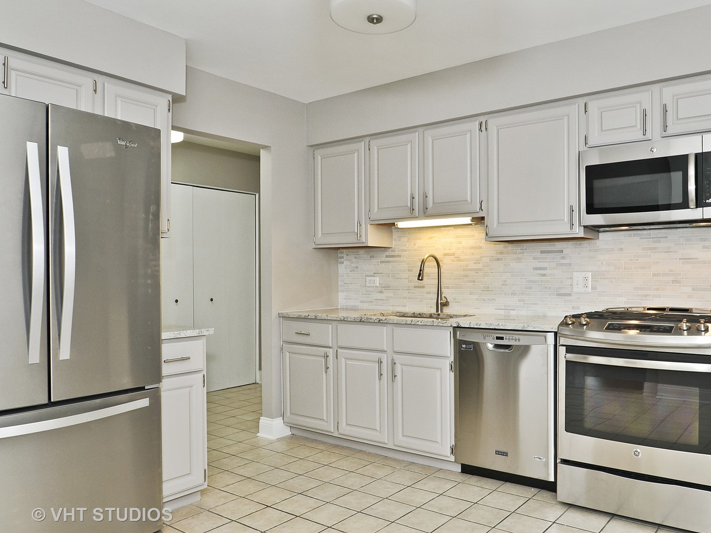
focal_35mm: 27
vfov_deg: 51.4
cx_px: 404
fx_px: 555
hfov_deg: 65.0
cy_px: 266
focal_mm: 16
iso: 250
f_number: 7.1
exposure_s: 1/25
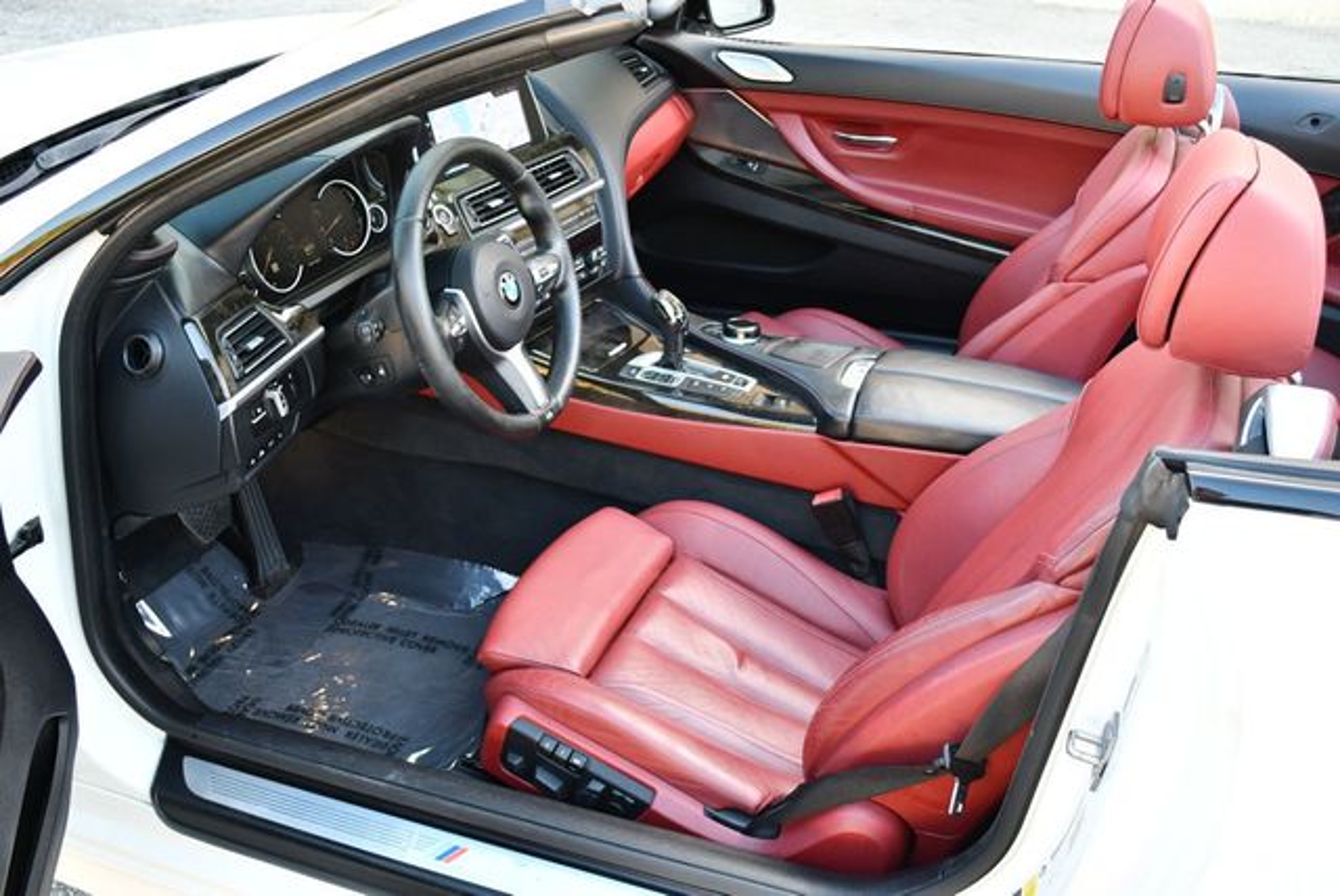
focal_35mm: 36
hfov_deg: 53.1
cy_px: 448
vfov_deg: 36.9
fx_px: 1341
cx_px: 670
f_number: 3.5
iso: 800
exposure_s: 1/250
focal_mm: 18
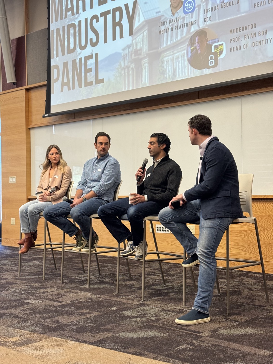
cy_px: 182
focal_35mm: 48
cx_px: 136
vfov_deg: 39.7
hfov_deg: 30.3
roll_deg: +0.7
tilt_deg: +0.7
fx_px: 505
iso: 200
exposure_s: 1/60
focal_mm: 6.86
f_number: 1.78
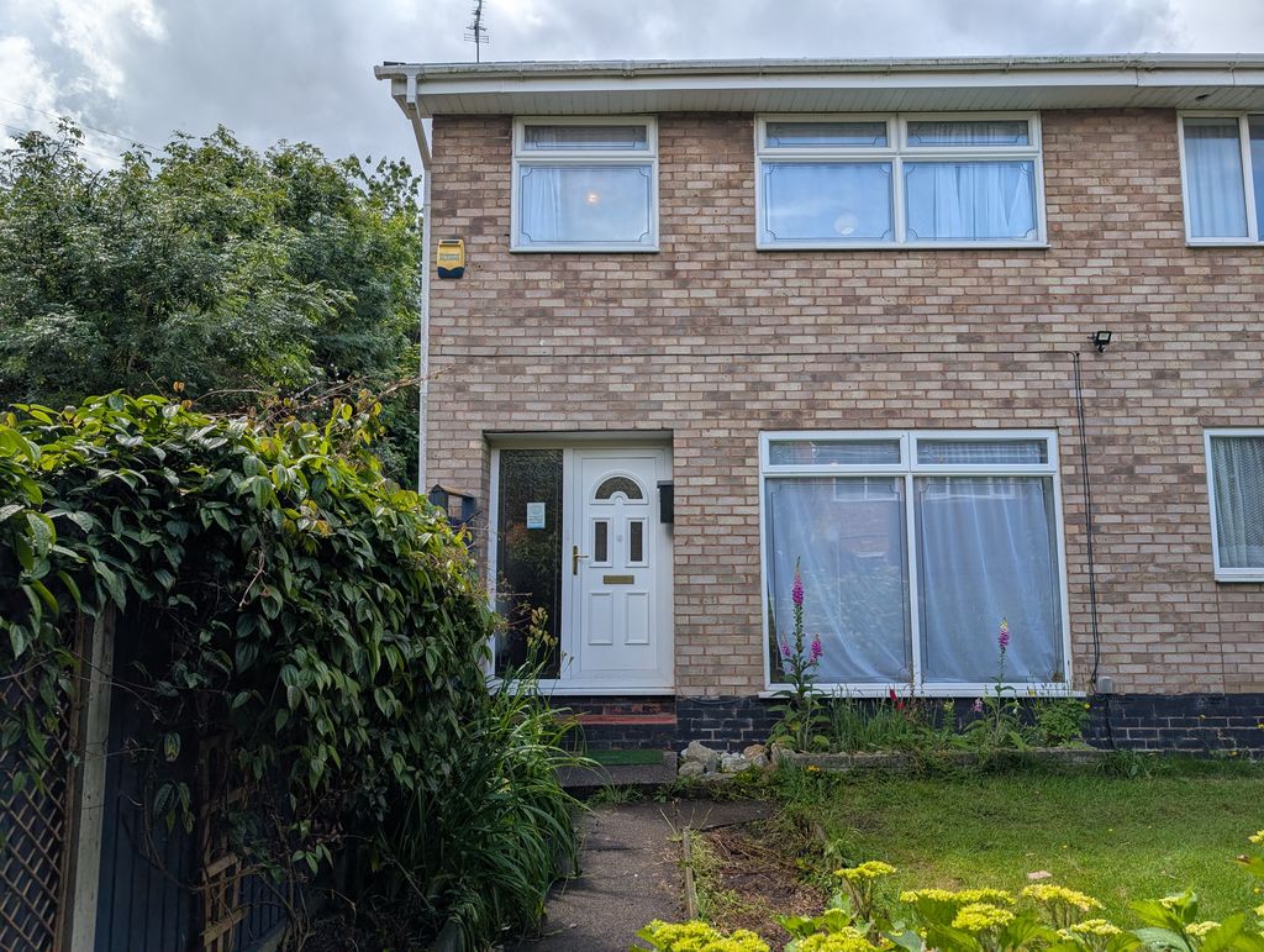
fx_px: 878
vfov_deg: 56.9
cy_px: 476
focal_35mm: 24
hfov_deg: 71.5
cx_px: 632
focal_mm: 6.9
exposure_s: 1/882
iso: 13
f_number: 1.68
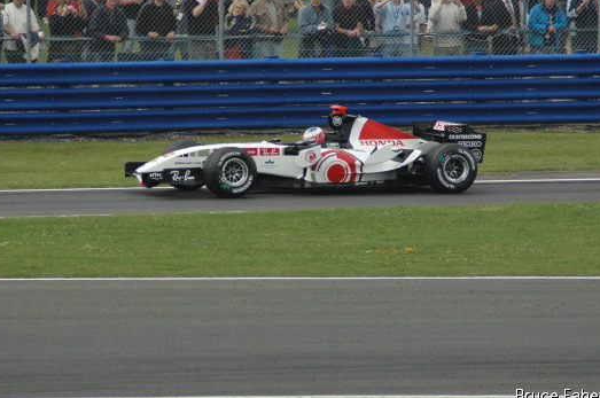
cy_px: 167
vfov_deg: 2.5
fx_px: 9169
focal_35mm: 551
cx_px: 302
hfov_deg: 3.7
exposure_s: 1/2000
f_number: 5.6
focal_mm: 300
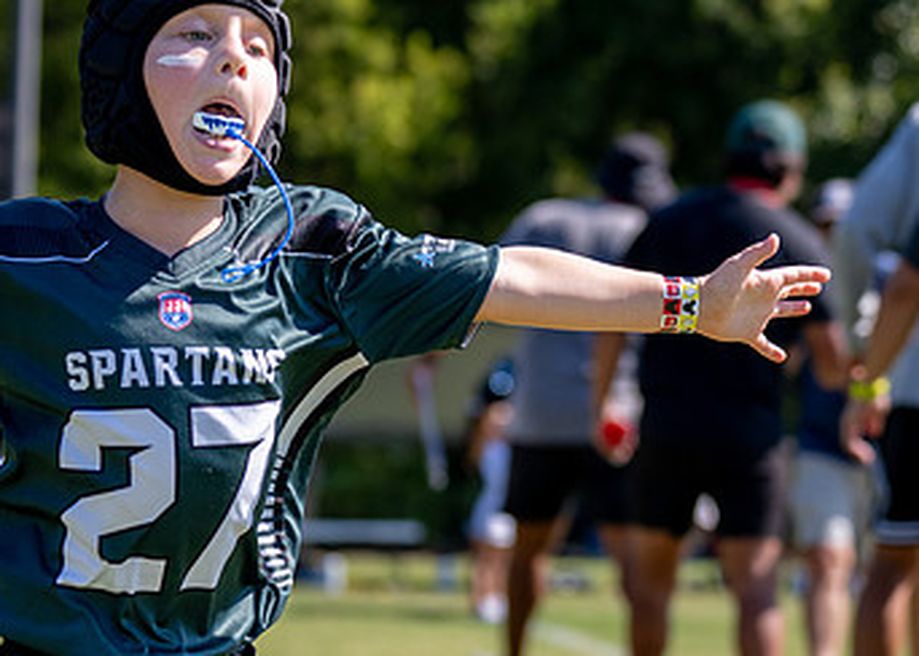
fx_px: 4618
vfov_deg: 8.1
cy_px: 212
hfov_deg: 11.4
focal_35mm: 177
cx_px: 509
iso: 200
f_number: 2.8
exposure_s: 1/2500
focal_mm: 70
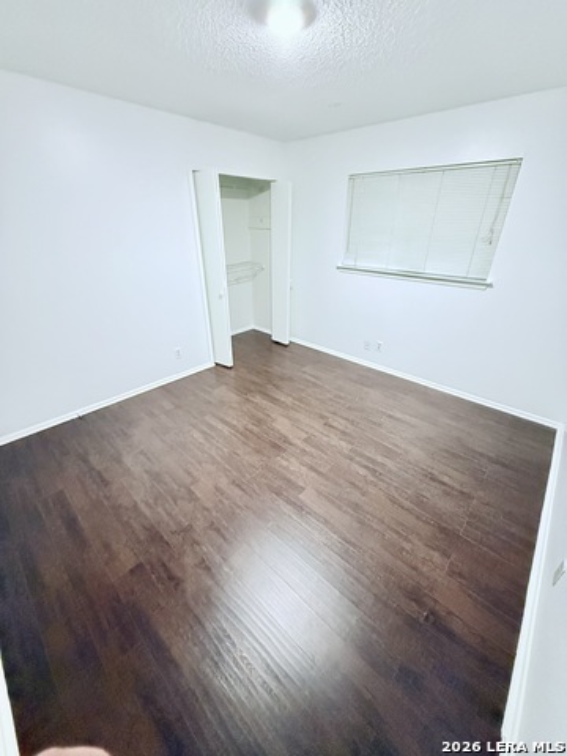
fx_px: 306
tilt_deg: -25.8
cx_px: 284
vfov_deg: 102.1
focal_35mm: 14
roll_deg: -1.1
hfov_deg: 85.7
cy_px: 378
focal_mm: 2.22
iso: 1000
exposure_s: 1/60
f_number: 2.2
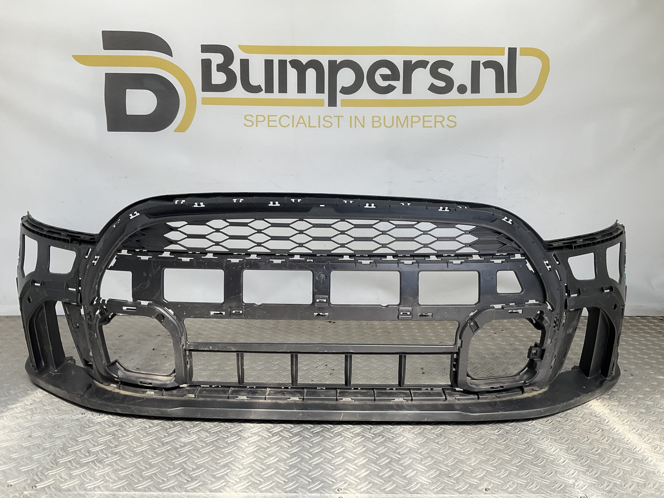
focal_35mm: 29
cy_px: 249
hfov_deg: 61.7
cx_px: 332
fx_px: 556
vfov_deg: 48.2
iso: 16
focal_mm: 3
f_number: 1.8
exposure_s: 1/287
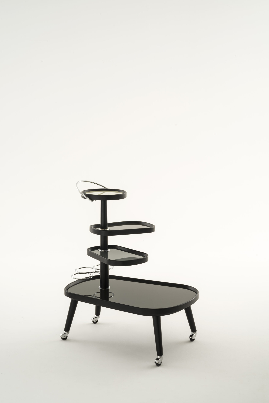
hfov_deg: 24.6
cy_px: 202
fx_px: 616
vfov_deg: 36.2
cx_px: 134
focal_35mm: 55
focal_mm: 55
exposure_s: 1/1.25
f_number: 16
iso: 100
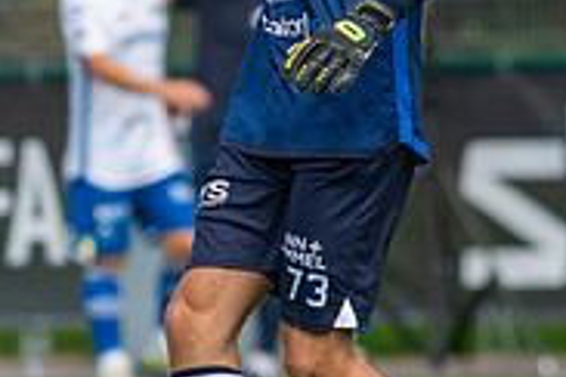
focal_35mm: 1393
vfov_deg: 1.0
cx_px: -99
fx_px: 21899
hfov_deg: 1.5
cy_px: 145
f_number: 5
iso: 500
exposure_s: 1/1000
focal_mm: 420
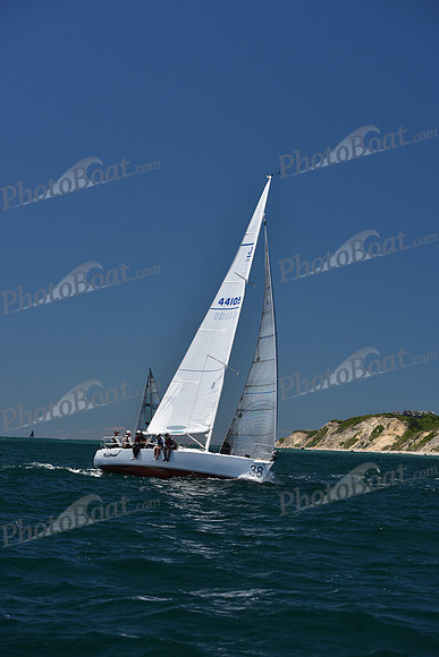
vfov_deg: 23.6
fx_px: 1572
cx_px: 220
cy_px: 328
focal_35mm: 86
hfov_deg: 15.9
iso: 250
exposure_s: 1/800
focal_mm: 86
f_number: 6.3
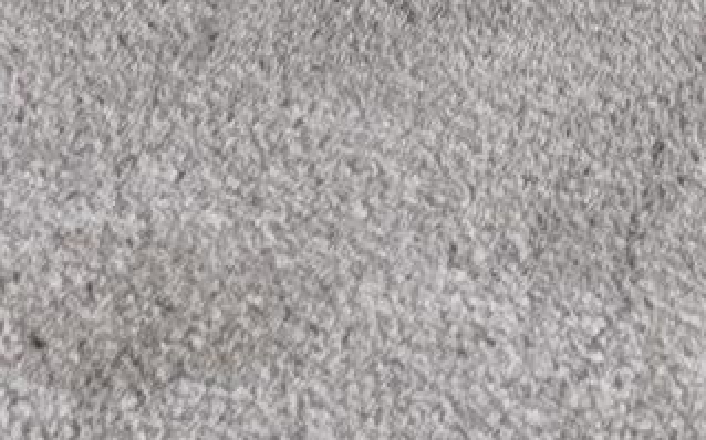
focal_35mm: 176
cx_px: 558
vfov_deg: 5.5
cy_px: -1769
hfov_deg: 11.9
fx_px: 3385
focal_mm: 6.3
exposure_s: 1/120
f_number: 1.7
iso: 250
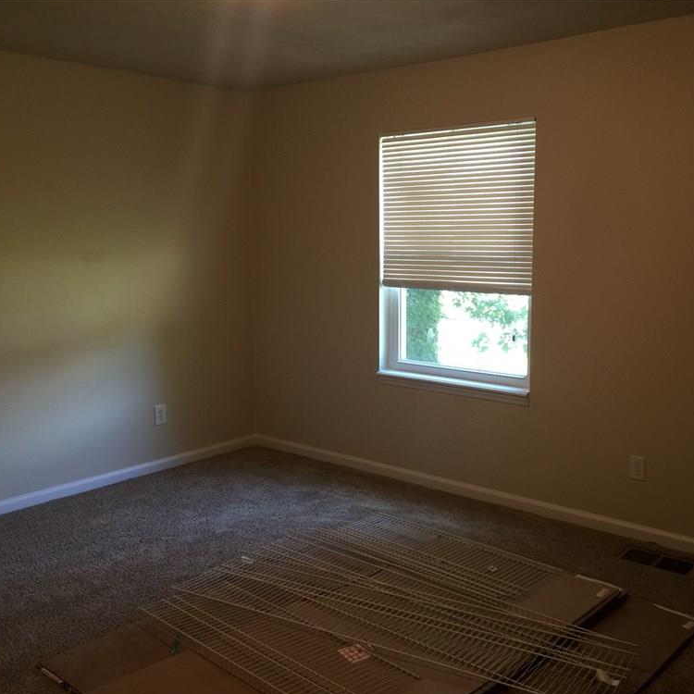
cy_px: 351
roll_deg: +0.2
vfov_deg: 47.2
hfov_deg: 47.2
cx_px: 375
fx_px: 794
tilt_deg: -8.3
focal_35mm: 35
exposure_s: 1/15
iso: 50
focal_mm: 4.15
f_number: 2.2
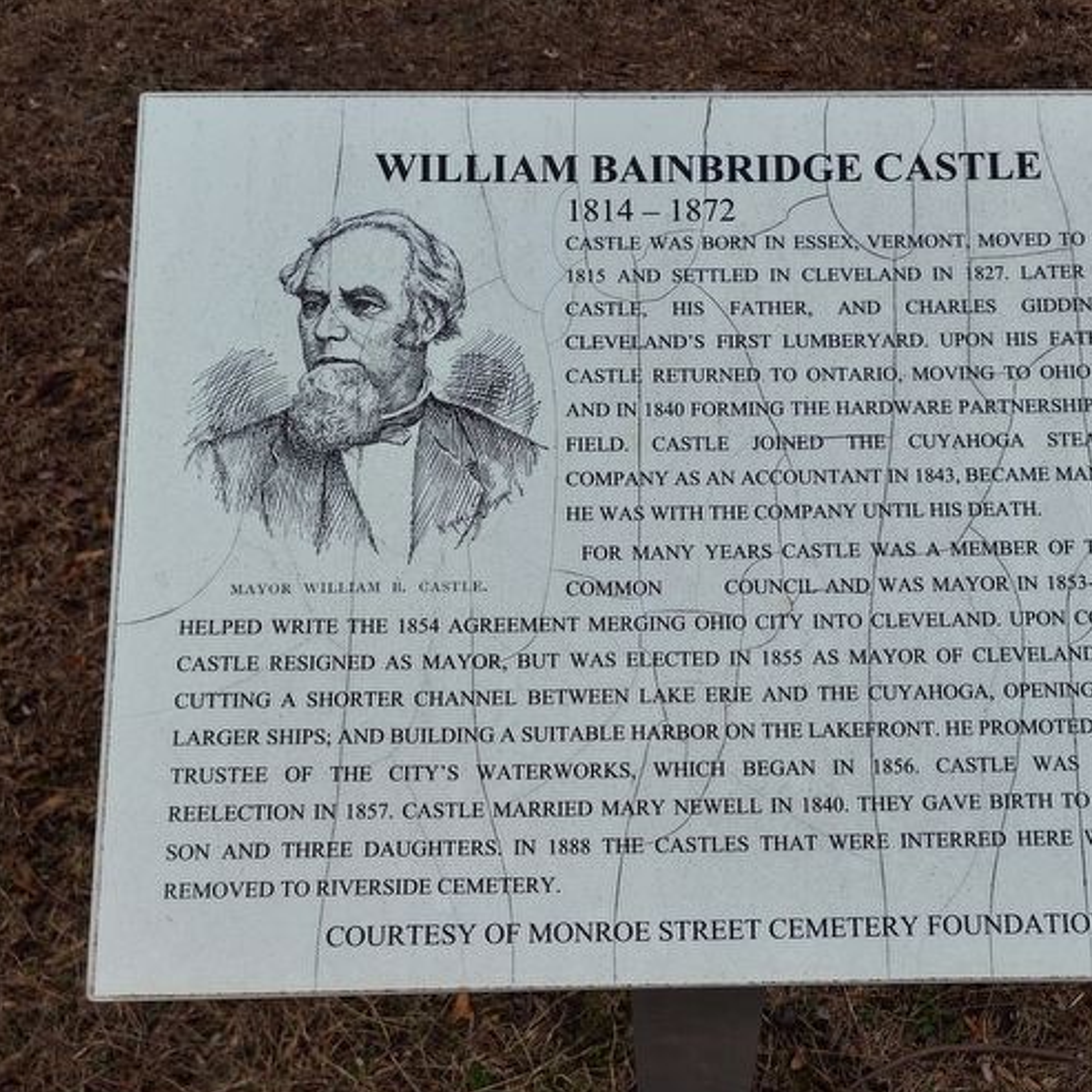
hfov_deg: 49.2
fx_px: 1178
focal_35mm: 33
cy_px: 611
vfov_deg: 49.6
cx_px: 687
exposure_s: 1/764
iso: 100
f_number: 1.8
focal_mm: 5.56
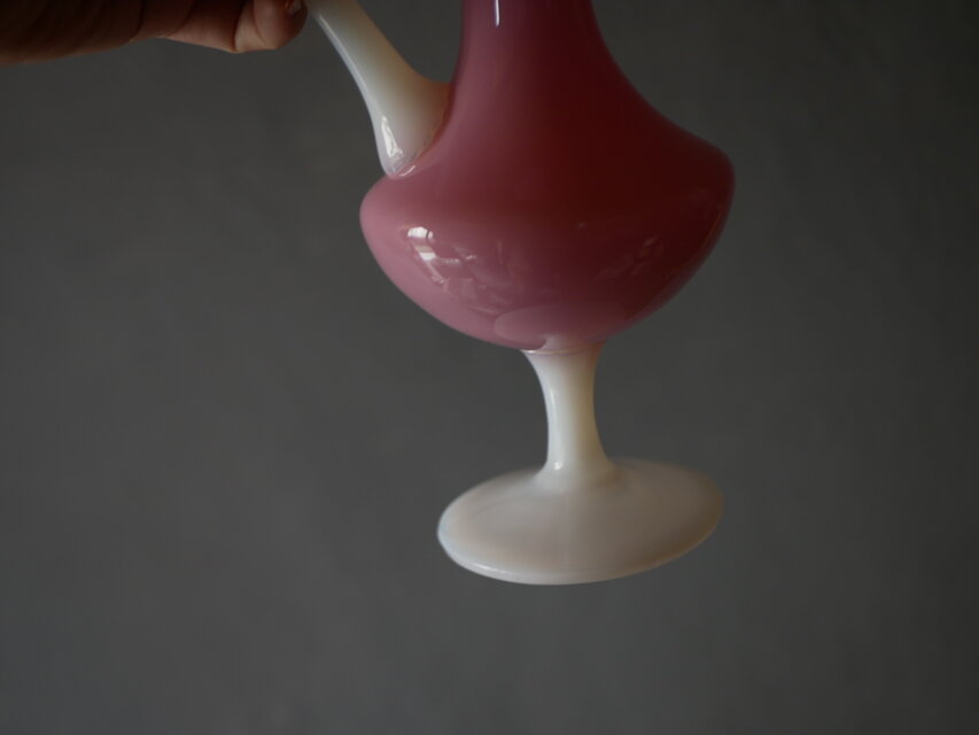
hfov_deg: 38.2
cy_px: 368
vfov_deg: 29.1
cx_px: 490
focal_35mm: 50
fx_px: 1414
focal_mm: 25
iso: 200
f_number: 2
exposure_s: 1/160
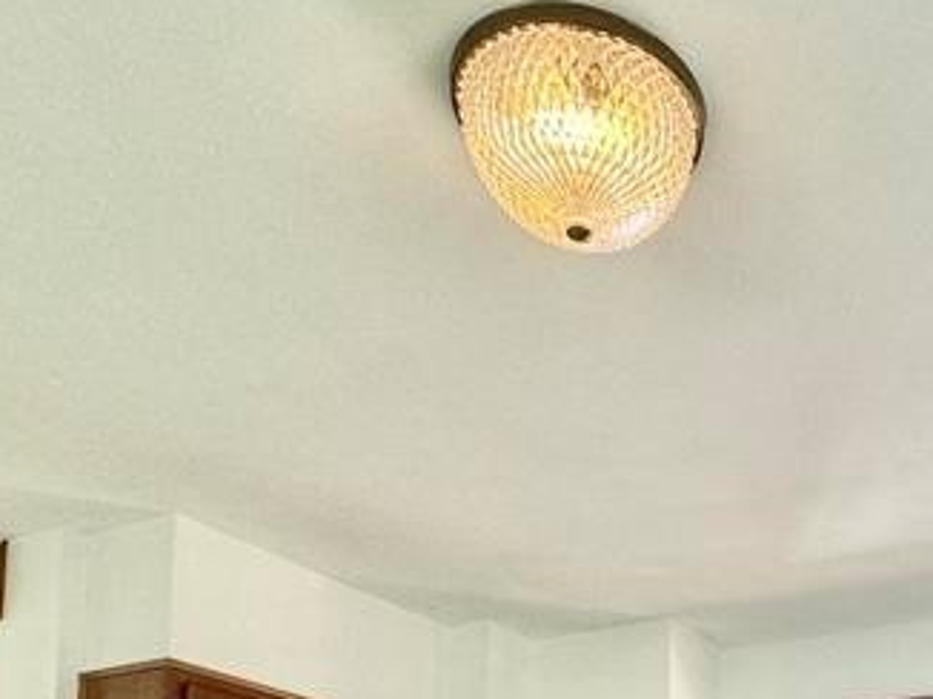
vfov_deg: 27.0
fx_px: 1185
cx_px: 887
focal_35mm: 44
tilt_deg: +2.1
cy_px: 934
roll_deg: -0.2
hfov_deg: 39.0
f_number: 2.2
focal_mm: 2.22
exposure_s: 1/120
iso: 100
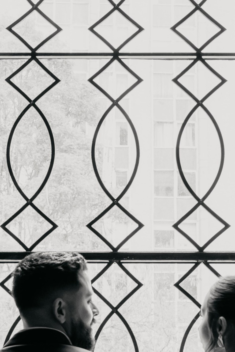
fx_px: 1106
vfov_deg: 18.1
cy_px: 165
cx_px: 114
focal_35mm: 113
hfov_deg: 12.1
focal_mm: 38.7
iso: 1000
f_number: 5.6
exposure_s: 1/100
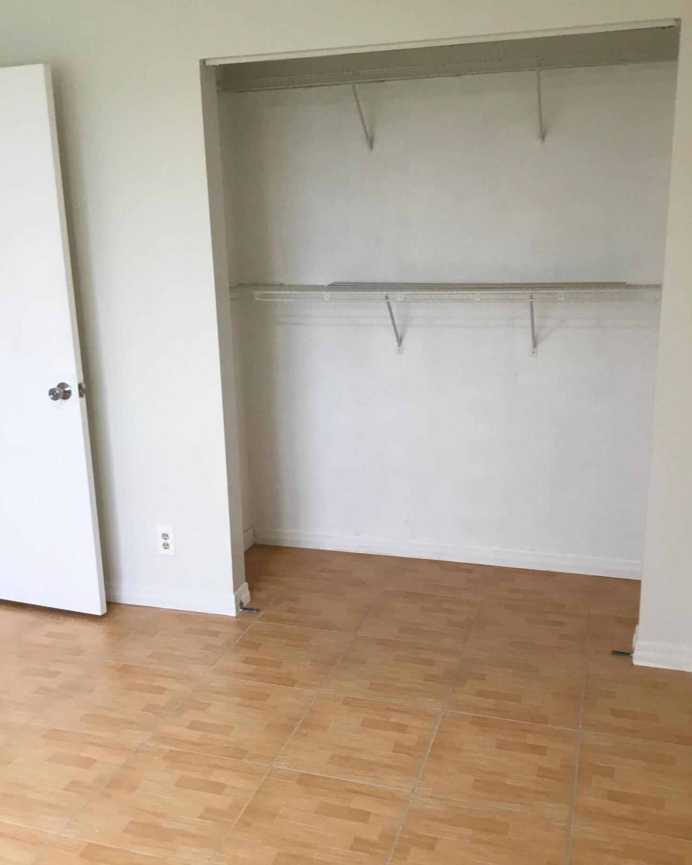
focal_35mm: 33
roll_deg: +1.8
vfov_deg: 54.2
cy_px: 444
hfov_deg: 44.5
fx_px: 845
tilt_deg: -14.9
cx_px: 345
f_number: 2.4
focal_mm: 3.3
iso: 64
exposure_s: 1/30
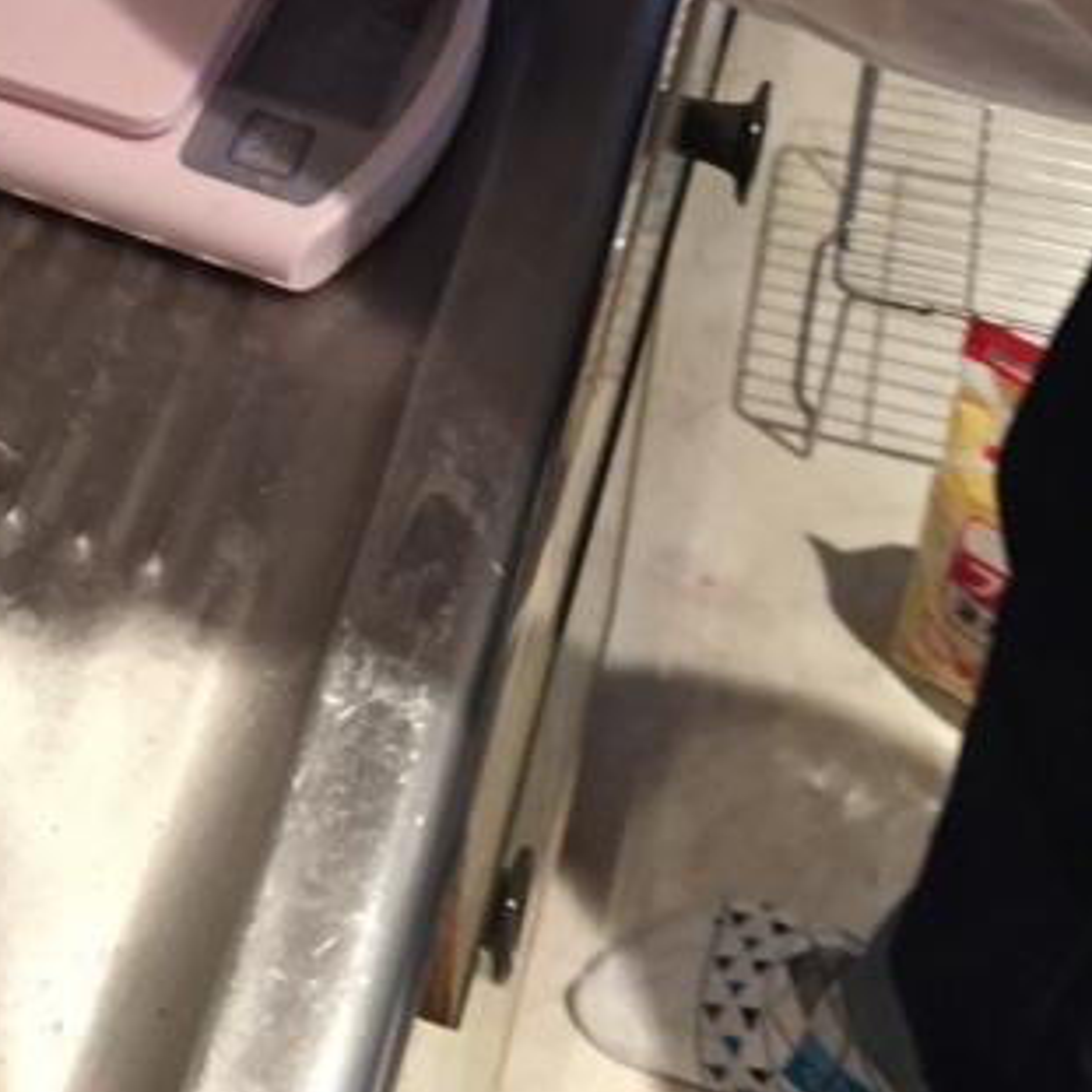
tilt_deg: -43.1
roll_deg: +3.7
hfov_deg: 25.1
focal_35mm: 66
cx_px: 49
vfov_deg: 24.2
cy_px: -144
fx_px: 2356
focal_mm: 4.15
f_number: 2.2
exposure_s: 1/33
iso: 200
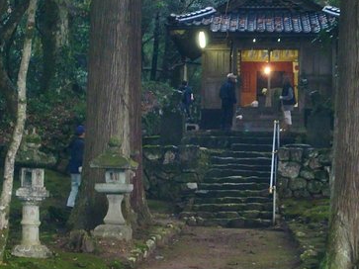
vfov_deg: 18.6
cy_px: 182
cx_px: 221
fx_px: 819
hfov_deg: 24.7
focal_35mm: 79
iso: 400
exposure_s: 1/15
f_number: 3.7
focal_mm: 9.3
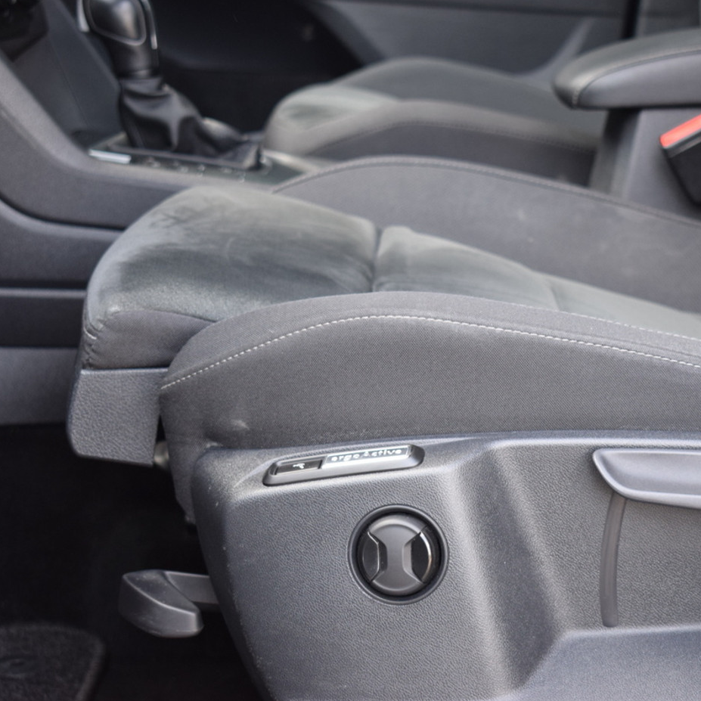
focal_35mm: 77
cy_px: 350
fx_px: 1764
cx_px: 471
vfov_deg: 22.5
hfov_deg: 22.4
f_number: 5
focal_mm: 40
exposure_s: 1/60
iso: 560
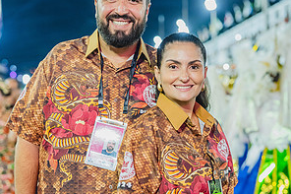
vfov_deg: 17.8
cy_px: 141
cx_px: 145
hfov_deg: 26.7
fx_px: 614
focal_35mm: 76
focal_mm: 50
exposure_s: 1/160
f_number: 2.2
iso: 2000
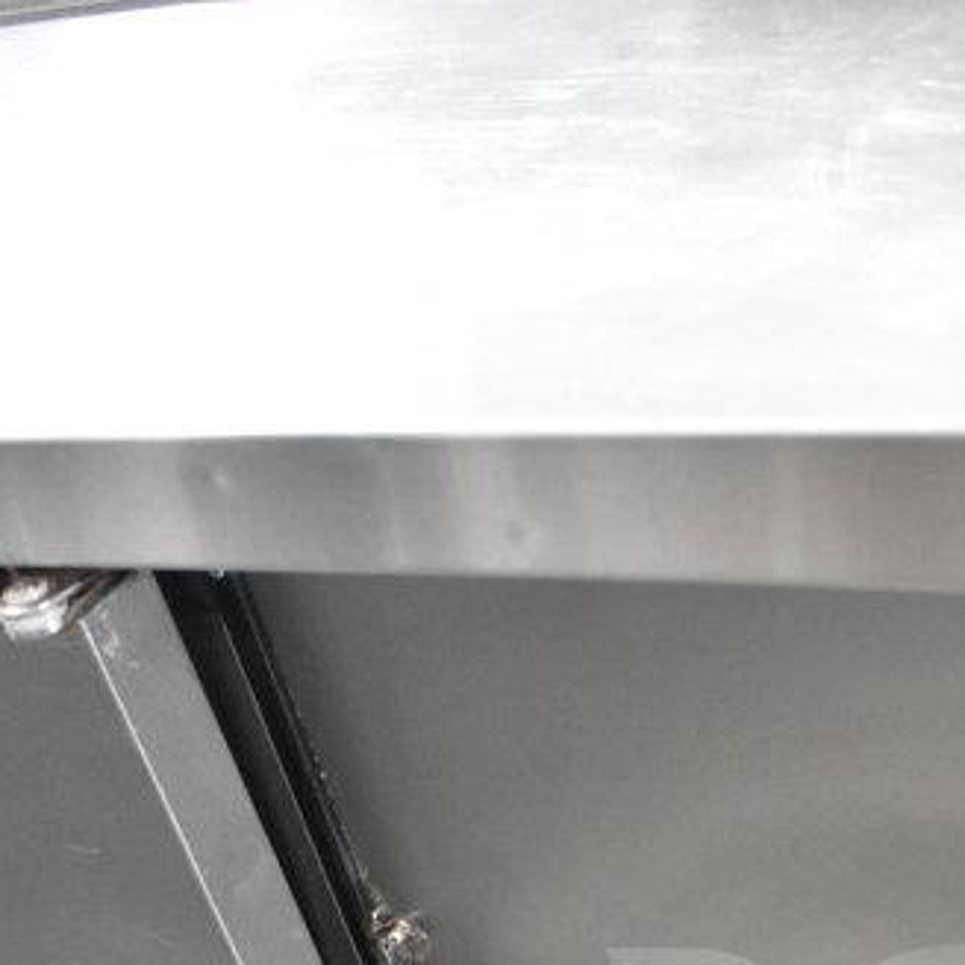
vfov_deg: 24.2
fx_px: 2019
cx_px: 868
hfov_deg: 26.0
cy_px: 1181
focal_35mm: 64
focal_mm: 18
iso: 6400
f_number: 5
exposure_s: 1/100
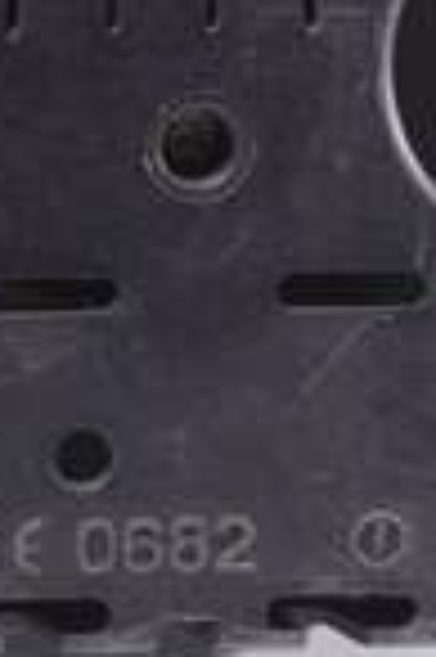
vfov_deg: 10.8
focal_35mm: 190
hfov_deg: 6.7
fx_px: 3460
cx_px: -787
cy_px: 135
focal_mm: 13.42
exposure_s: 1/40
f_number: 2.8
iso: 160
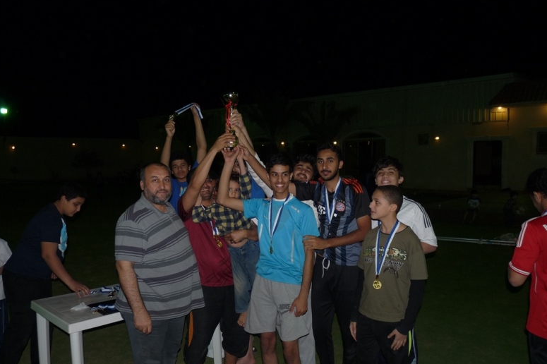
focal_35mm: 29
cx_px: 272
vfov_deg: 44.9
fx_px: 440
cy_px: 196
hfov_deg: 63.7
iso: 100
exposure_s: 1/30
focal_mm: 4.8
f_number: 2.8
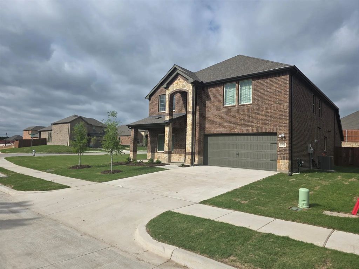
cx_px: 180
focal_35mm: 23
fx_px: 239
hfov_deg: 73.9
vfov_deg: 58.9
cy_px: 134
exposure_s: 1/7944
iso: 64
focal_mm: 6.3
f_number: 1.7
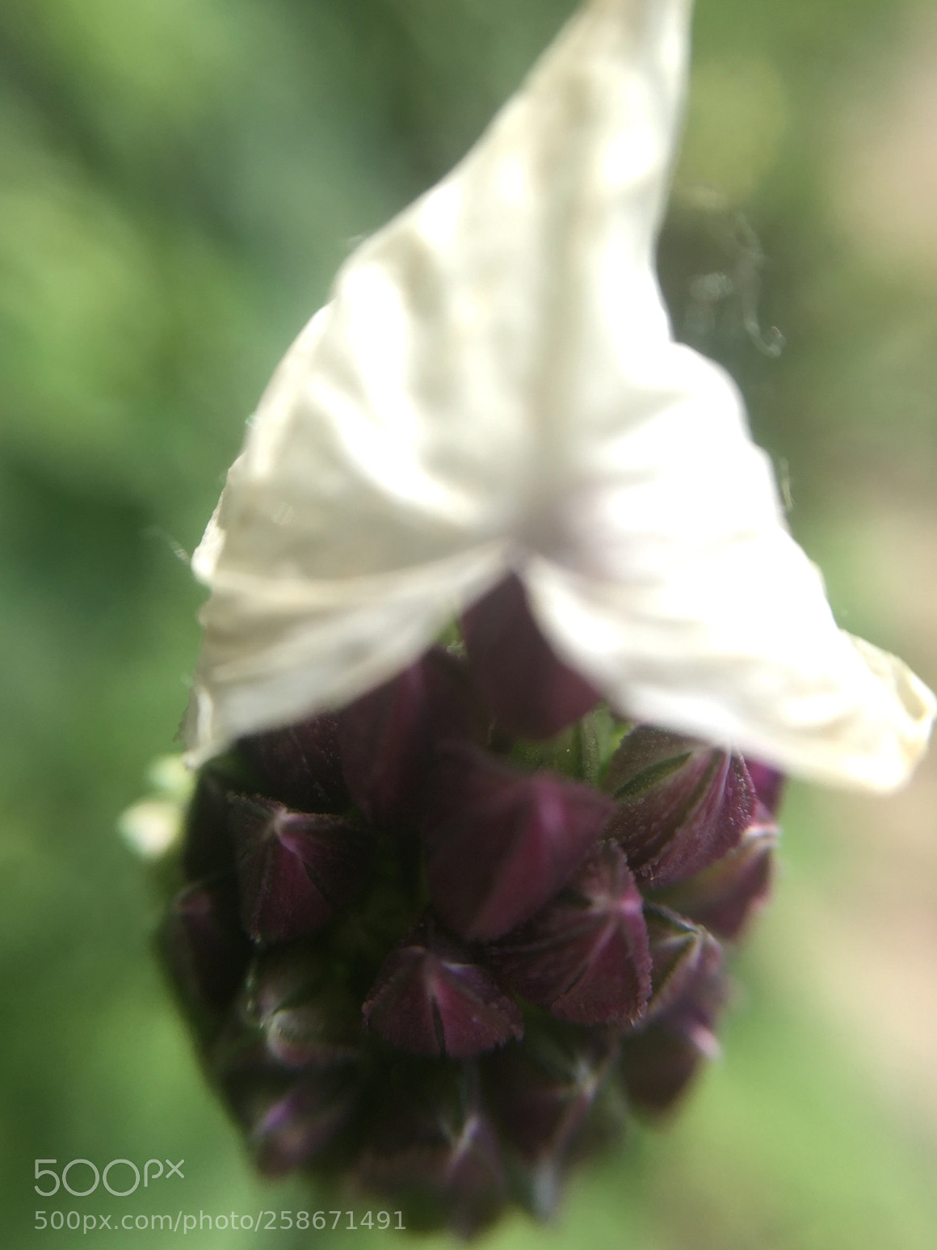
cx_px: 468
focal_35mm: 30
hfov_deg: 46.8
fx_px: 1083
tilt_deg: -57.5
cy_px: 638
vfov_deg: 60.0
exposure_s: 1/377
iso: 32
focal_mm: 4.15
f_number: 2.2
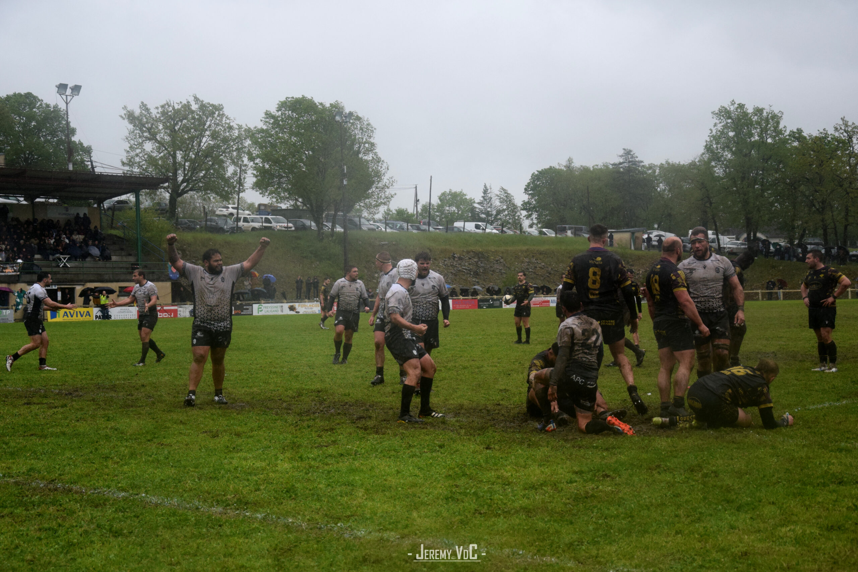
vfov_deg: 22.6
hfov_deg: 33.4
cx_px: 429
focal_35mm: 60
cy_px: 286
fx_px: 1430
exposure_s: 1/500
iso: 1000
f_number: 4.5
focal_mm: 40
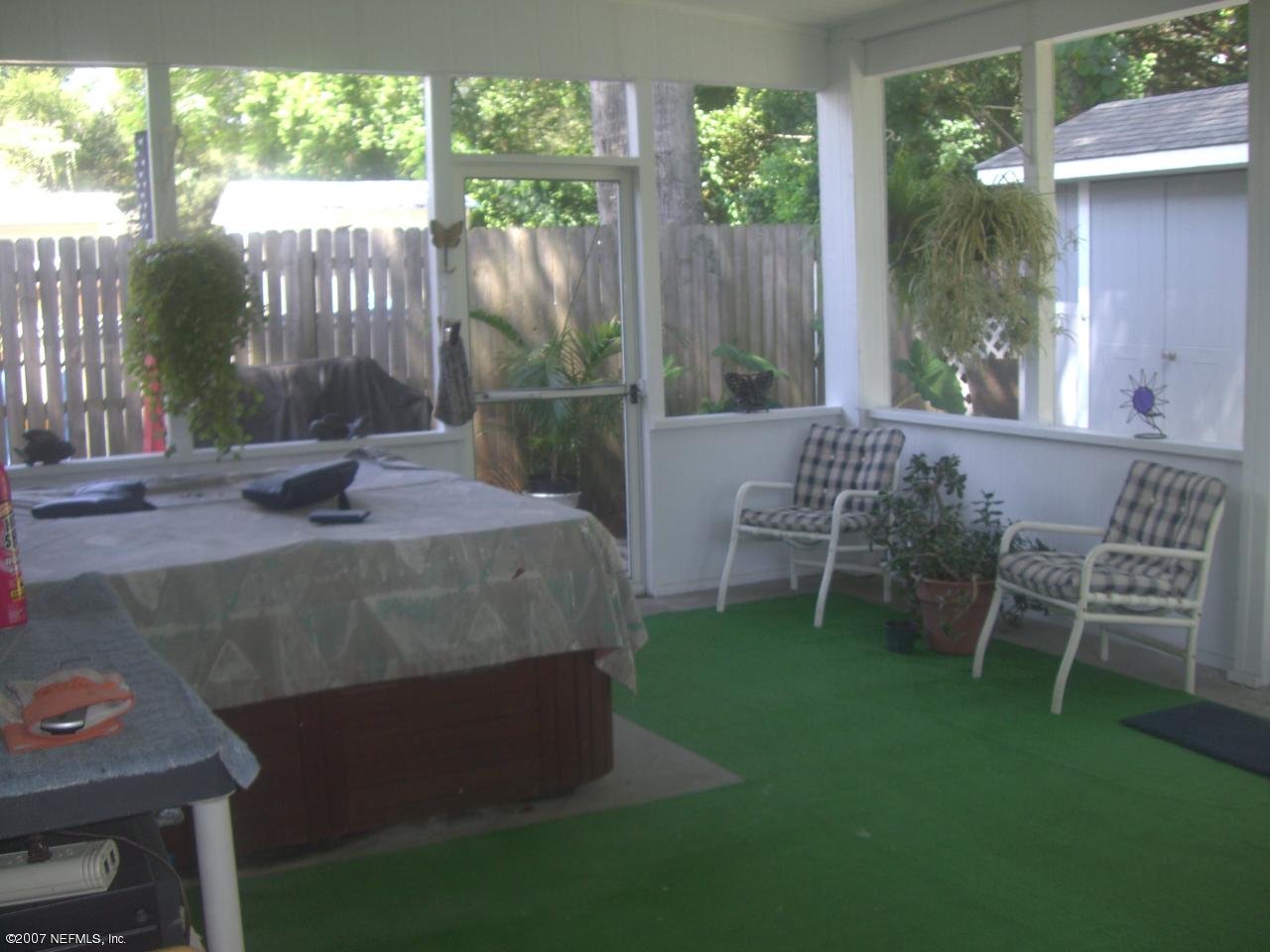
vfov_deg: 37.7
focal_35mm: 38
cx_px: 635
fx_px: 1394
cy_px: 476
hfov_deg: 49.0
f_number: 2.7
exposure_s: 1/100
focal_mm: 6.2
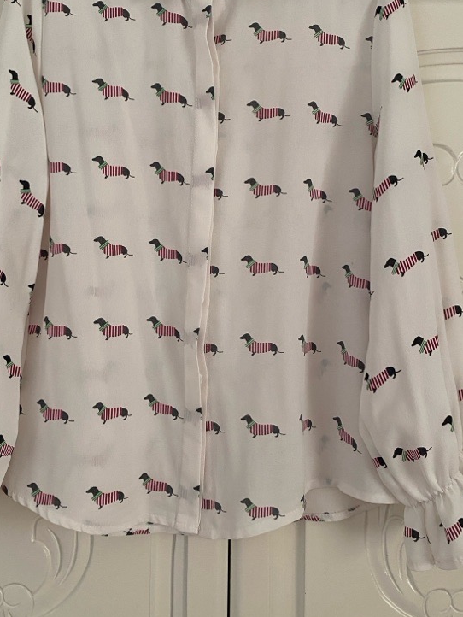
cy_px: 242
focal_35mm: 36
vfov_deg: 50.9
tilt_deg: +0.4
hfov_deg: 39.6
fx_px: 642
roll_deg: -0.6
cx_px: 206
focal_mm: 4.25
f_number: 1.8
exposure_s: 1/60
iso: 160
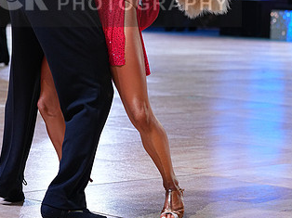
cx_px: 114
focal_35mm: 160
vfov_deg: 9.2
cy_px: -4
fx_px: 1349
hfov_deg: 12.4
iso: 1600
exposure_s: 1/500
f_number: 4
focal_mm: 90
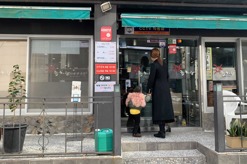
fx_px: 192
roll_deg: -0.3
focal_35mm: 28
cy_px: 81
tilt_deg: +7.5
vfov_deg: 46.4
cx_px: 127
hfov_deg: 65.5
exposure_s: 1/207
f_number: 1.8
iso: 25
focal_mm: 4.25
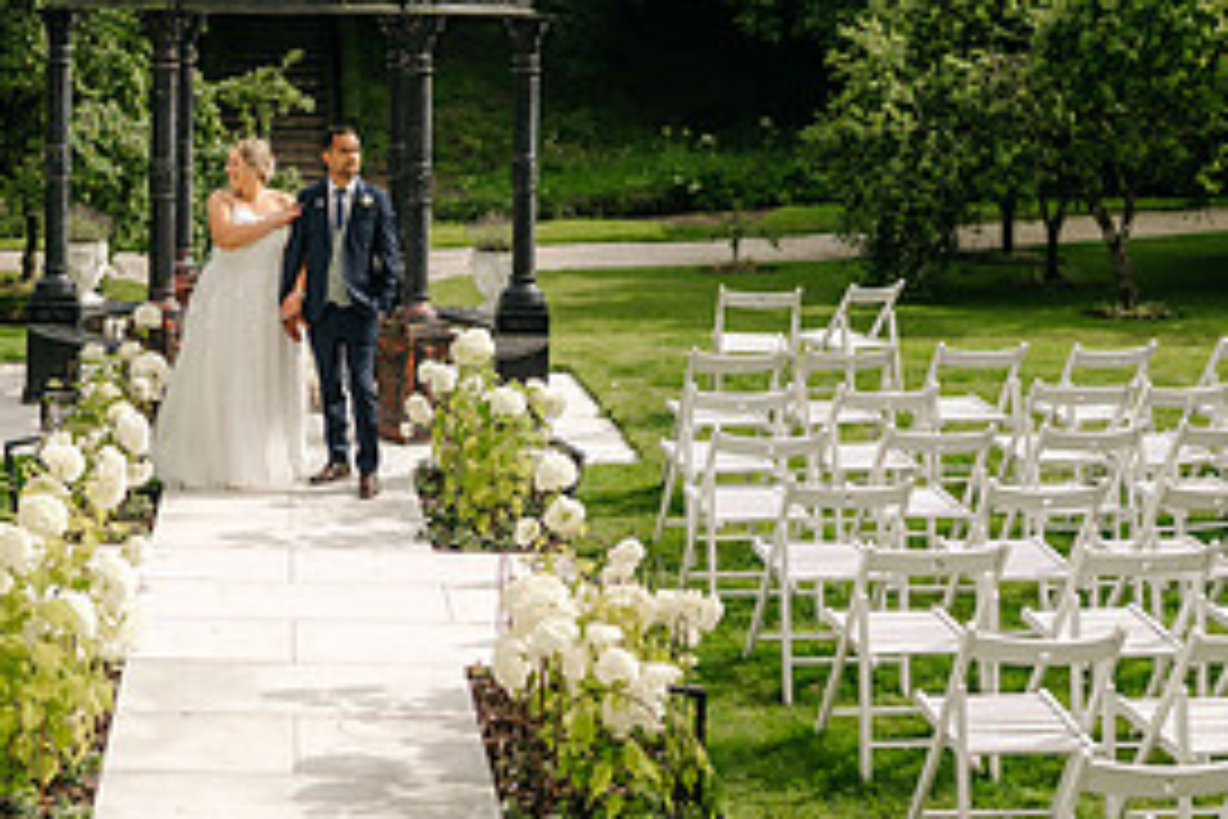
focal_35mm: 77
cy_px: 160
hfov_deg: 26.0
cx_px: 292
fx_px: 2626
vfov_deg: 17.6
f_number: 1.4
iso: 100
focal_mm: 35
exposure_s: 1/6400
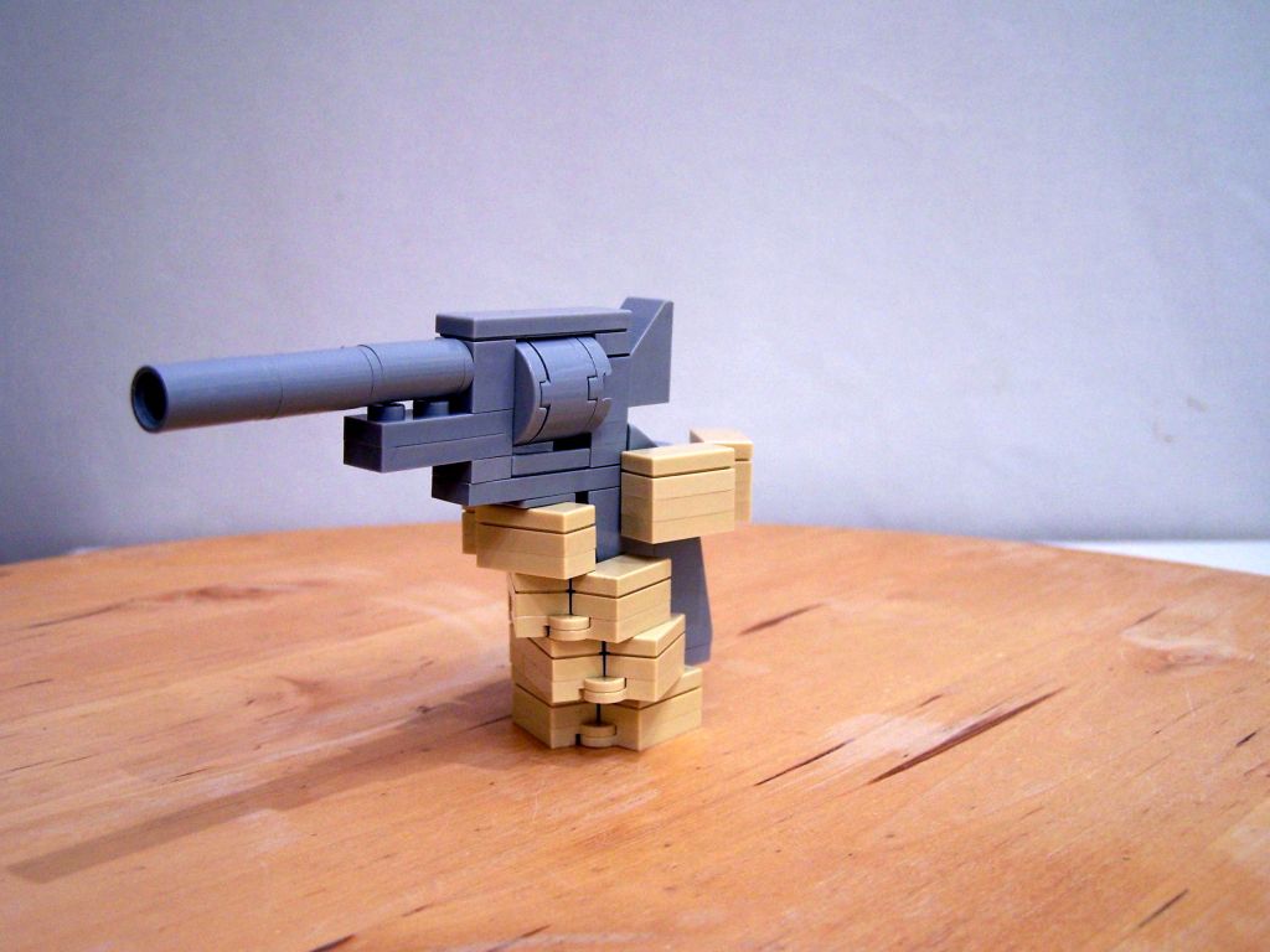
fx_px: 1468
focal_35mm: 40
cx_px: 635
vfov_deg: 36.0
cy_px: 476
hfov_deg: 46.8
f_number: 2.8
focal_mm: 6.7
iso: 80
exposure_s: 1/4
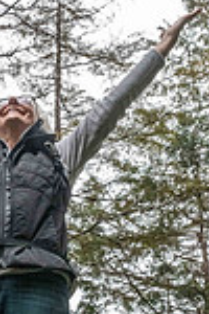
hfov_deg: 18.0
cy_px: 312
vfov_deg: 25.7
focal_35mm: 75
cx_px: 29
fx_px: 653
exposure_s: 1/730
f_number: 13
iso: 8000
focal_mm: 25
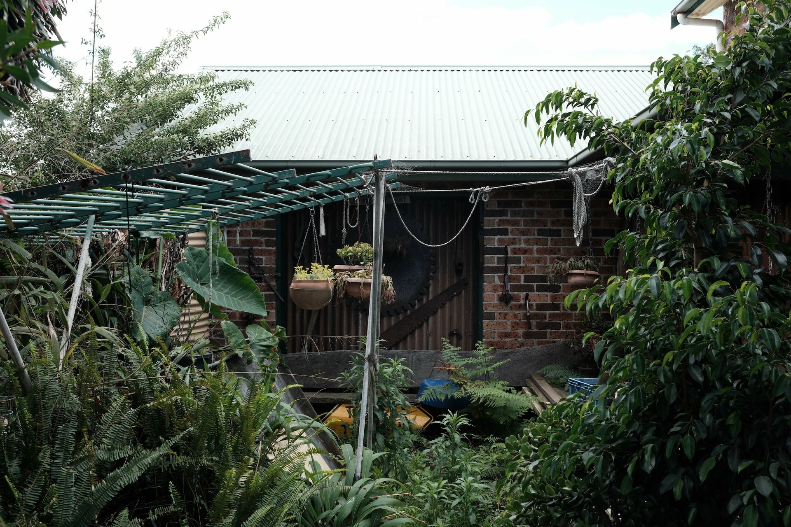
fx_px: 769
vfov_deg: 37.9
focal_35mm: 35
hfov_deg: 54.4
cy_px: 264
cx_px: 396
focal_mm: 23
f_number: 8
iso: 125
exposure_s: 1/30
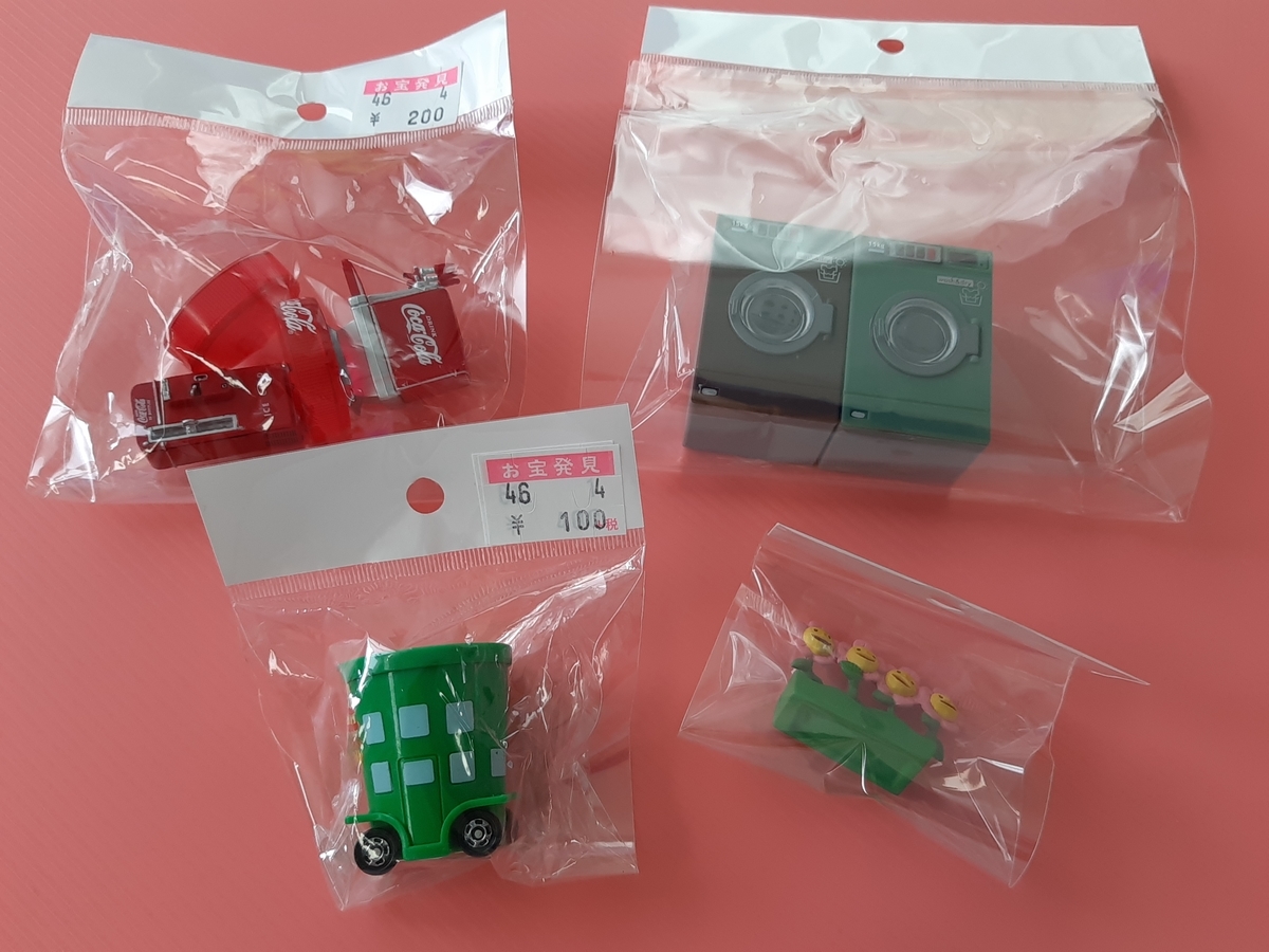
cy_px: 476
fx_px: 953
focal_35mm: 26
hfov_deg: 67.3
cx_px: 634
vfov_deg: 53.1
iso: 80
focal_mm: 3.93
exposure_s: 1/50
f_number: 1.7
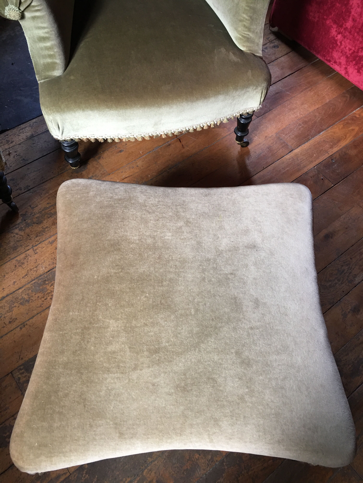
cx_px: 182
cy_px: 242
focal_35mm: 29
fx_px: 405
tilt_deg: -62.1
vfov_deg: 61.7
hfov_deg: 48.2
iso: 64
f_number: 2.2
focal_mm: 4.15
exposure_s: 1/17
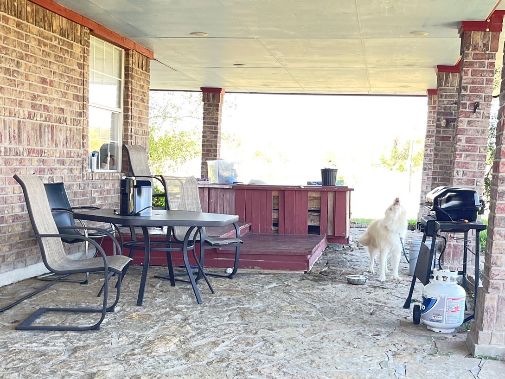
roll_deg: -2.2
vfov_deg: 30.4
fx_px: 686
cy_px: 281
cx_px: 253
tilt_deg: -8.2
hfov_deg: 40.4
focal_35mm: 47
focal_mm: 5.1
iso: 100
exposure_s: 1/121
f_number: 1.6
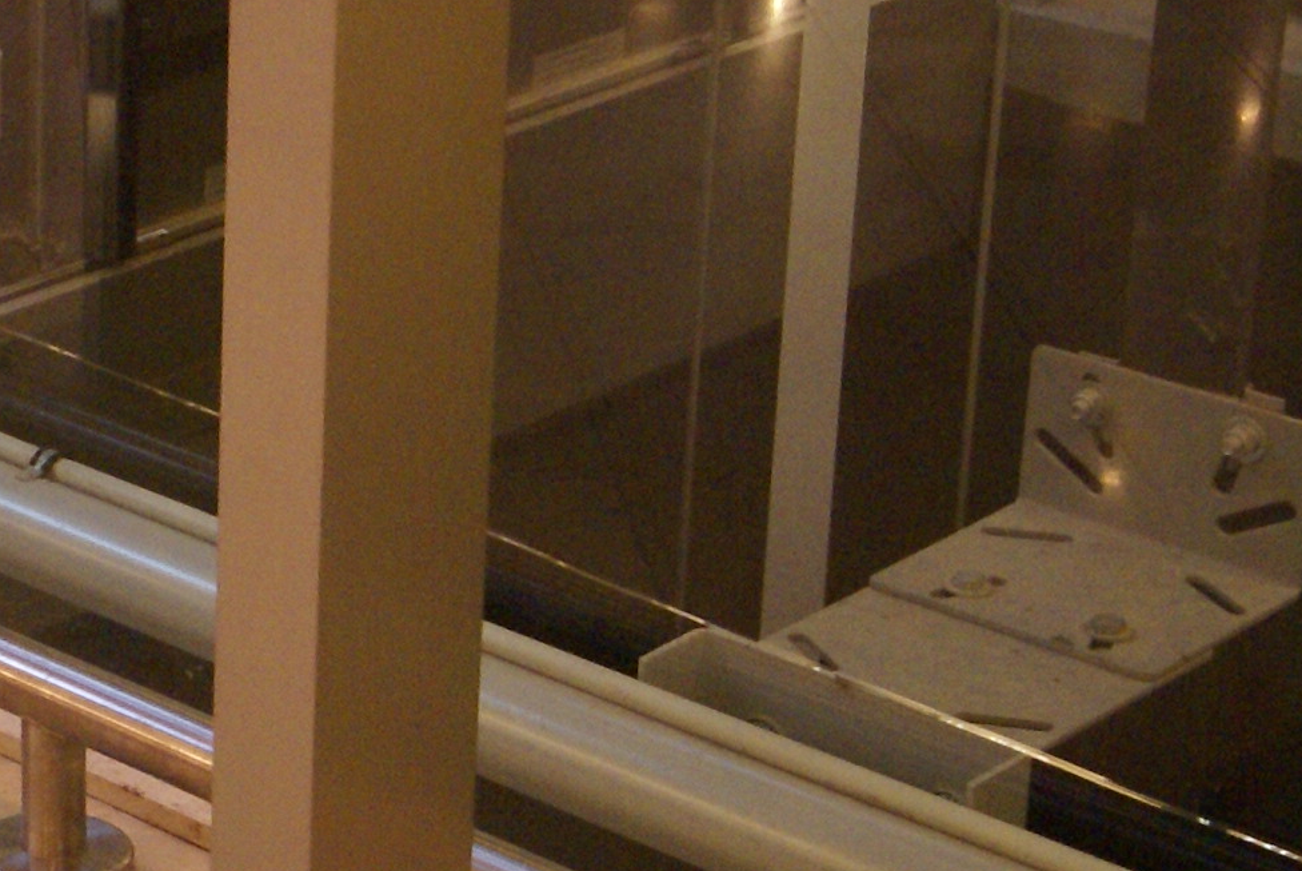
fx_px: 4308
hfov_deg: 16.3
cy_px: 216
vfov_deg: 11.5
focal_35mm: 119
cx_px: -375
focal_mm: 20
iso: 400
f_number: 5.6
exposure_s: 1/30
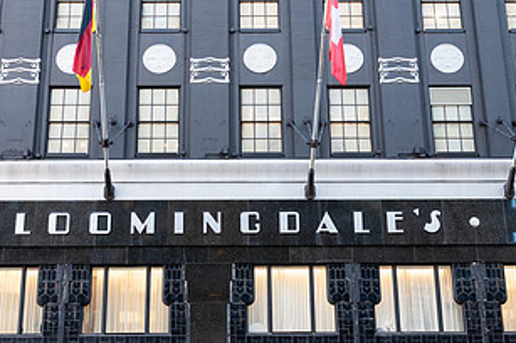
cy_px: 243
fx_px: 730
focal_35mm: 51
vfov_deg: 26.2
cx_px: 227
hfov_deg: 38.9
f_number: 5
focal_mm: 24
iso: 100
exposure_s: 1/15
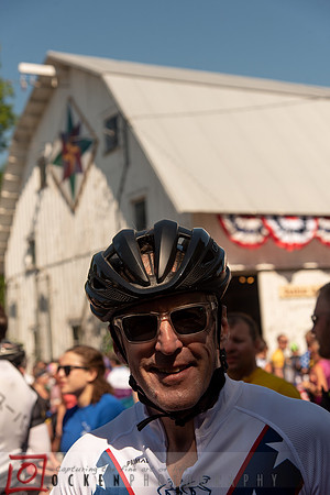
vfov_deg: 32.4
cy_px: 248
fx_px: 852
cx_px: 165
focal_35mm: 62
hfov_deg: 21.9
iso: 200
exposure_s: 1/1000
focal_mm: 62
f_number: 5.6
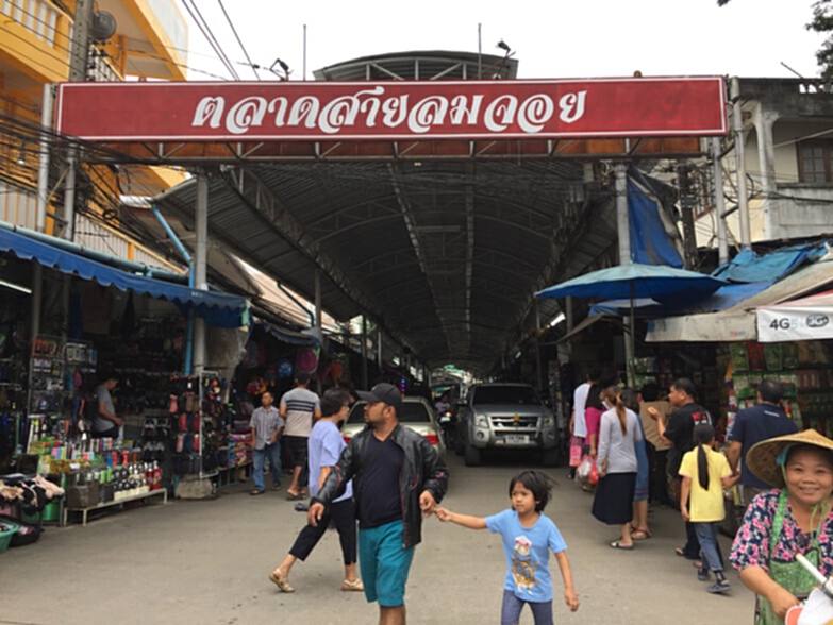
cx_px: 416
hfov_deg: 61.6
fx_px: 698
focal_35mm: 29
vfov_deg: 48.3
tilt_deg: +6.4
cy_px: 312
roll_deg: -0.2
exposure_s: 1/719
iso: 32
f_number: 2.2
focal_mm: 4.15
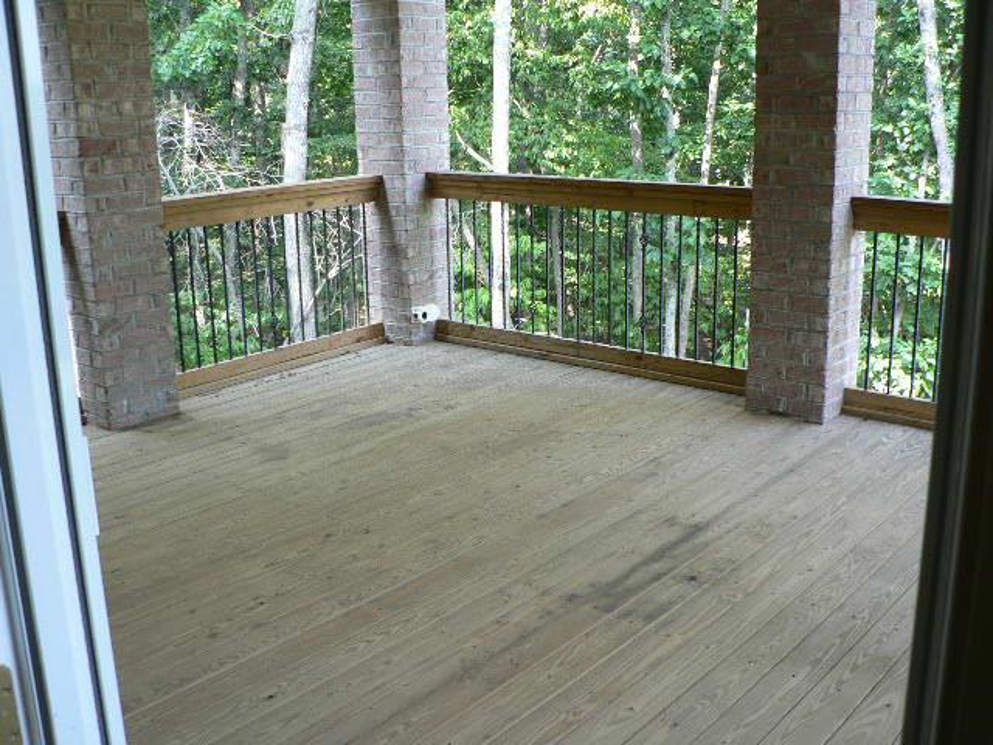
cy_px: 372
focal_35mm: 36
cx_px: 496
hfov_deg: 51.4
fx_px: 1033
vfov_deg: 39.7
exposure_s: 1/30
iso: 80
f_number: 2.8
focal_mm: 6
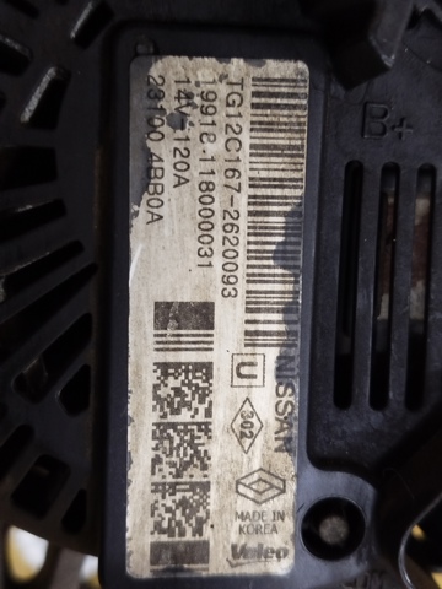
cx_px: 221
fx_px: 817
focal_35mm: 48
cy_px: 294
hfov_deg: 30.3
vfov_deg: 39.7
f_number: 1.7
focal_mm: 5.31
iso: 500
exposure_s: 1/33
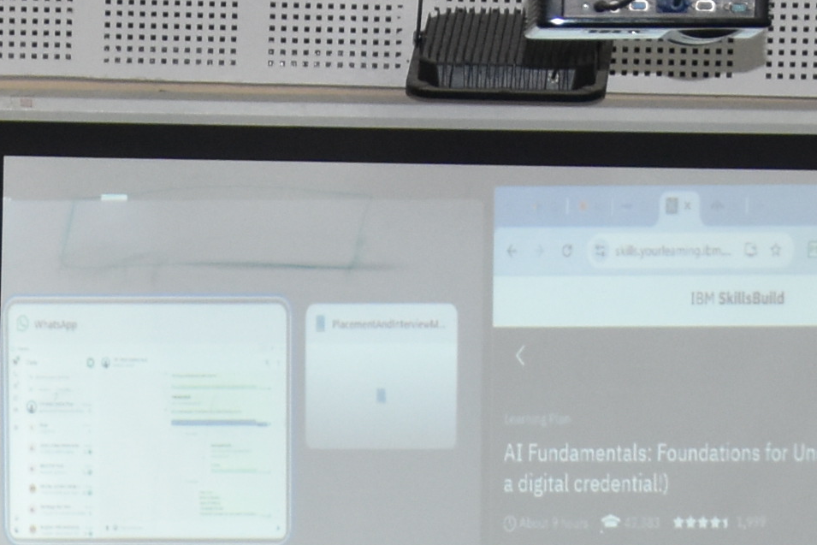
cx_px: -73
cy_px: 903
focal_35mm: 240
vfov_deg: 5.7
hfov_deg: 8.5
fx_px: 5447
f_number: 4.2
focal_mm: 34
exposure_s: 1/60
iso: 1000
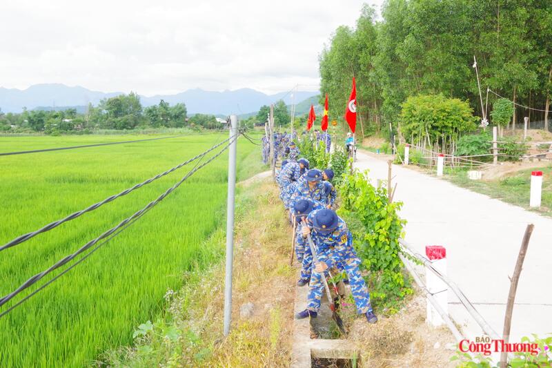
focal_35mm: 31
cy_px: 184
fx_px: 475
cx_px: 276
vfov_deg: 42.3
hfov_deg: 60.3
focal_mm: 21
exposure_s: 1/160
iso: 1600
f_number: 11
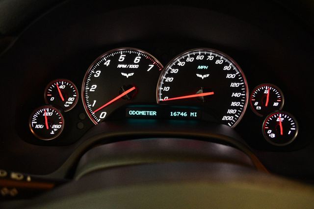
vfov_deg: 47.9
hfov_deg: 67.4
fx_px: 235
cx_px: 157
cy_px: 104
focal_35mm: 27
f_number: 3.5
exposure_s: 1/100
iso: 3200
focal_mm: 18
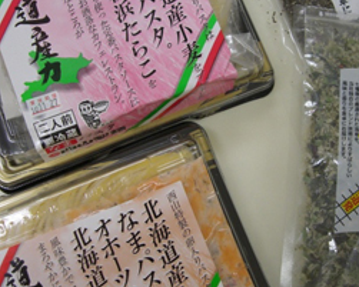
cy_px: 99
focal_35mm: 59
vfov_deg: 25.7
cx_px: 242
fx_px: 627
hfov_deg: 31.7
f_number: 2.7
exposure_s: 1/60
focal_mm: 6.2
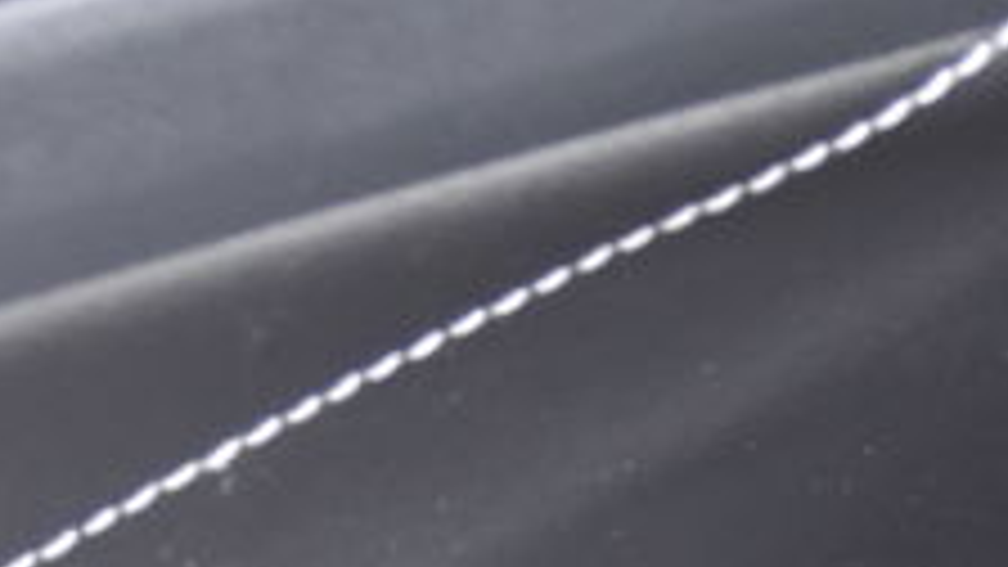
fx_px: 6388
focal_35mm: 239
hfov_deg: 9.0
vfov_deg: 5.0
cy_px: 1312
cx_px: 270
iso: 1800
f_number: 4.2
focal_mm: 34
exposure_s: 1/60
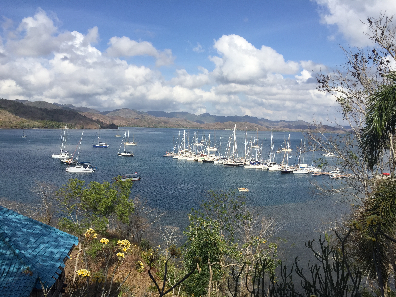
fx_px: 332
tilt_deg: -4.4
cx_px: 198
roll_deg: -2.3
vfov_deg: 48.2
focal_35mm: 29
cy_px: 148
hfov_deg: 61.7
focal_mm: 4.15
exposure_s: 1/2639
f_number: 2.2
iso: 32
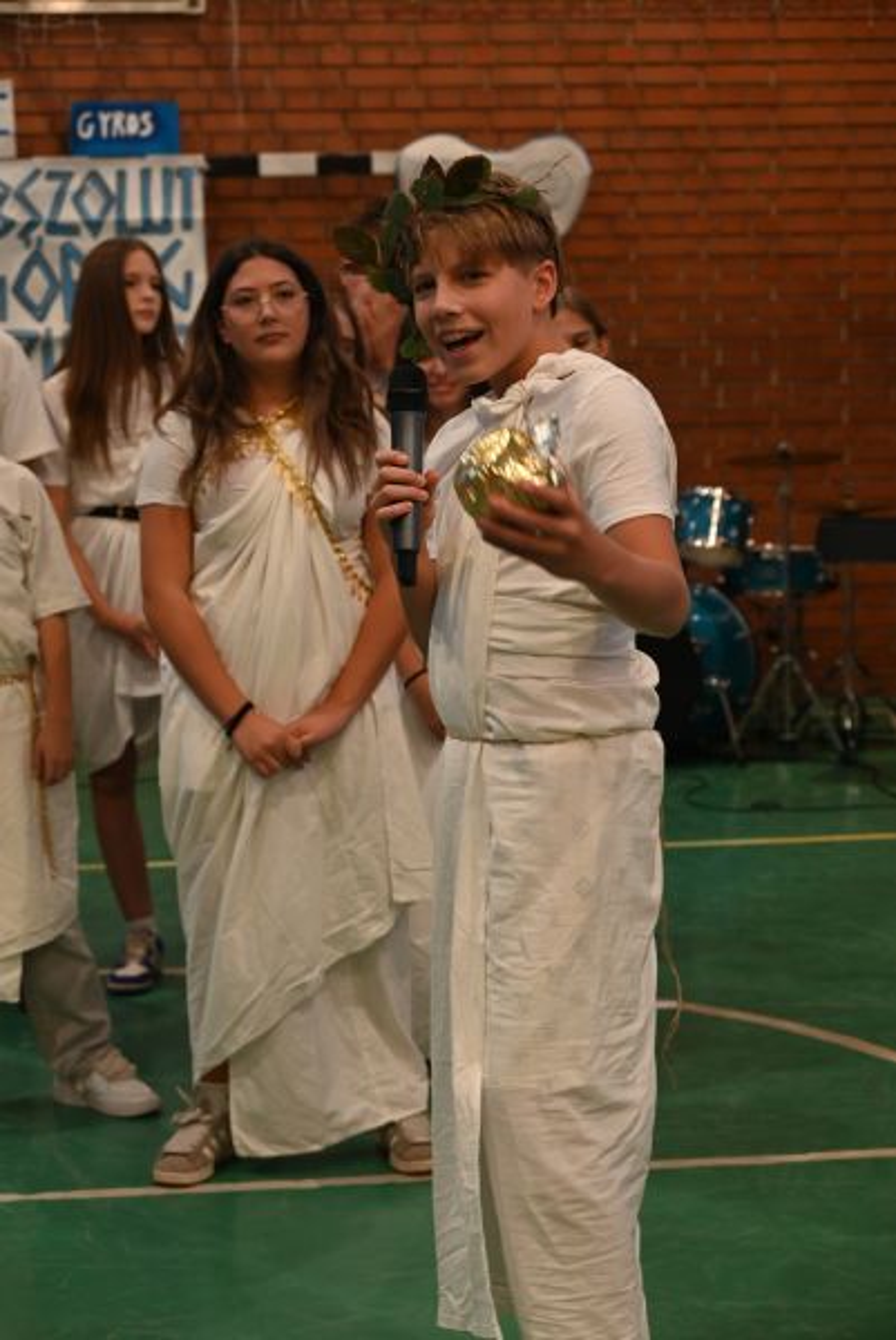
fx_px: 2720
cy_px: 670
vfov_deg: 27.7
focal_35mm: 73
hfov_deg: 18.7
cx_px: 448
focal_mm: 73
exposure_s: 1/125
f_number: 6
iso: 1600
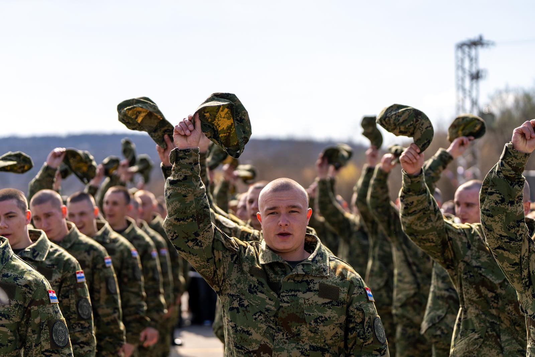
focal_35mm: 71
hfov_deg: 28.6
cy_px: 178
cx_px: 268
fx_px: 1051
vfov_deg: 19.3
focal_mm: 70
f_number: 2.8
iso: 100
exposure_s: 1/3200
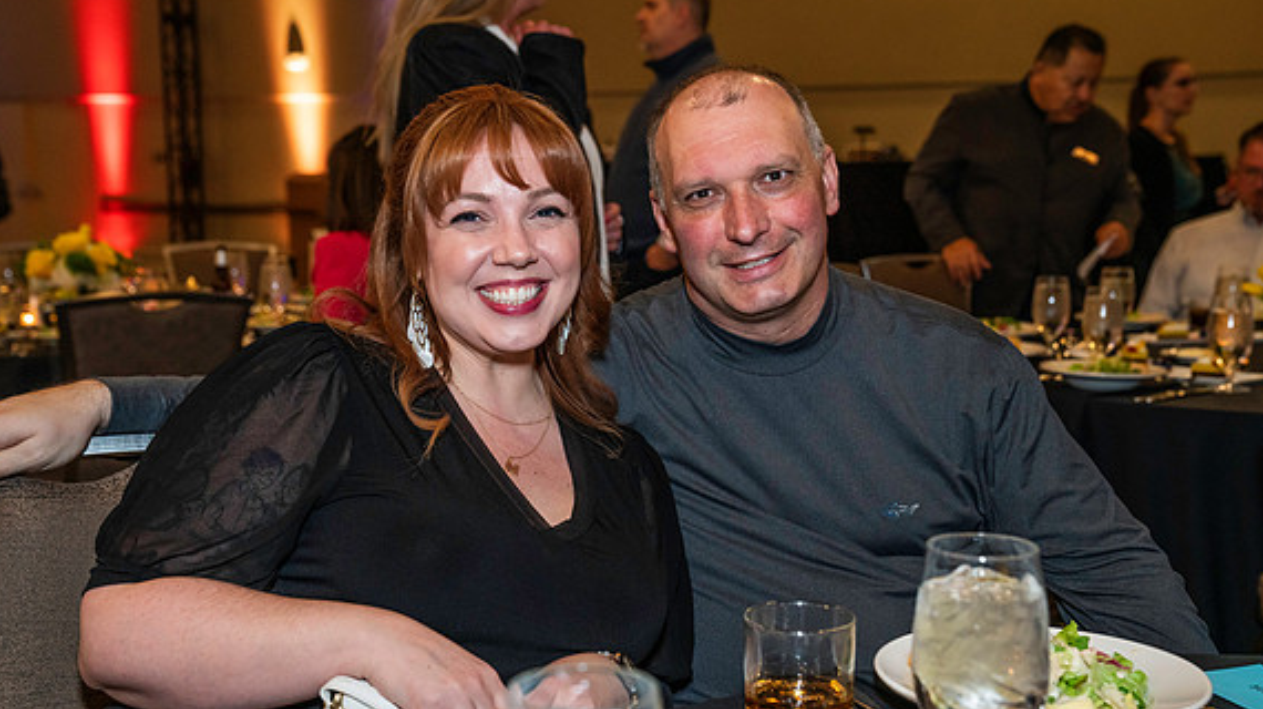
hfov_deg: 42.9
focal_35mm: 48
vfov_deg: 24.9
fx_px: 1607
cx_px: 627
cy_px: 360
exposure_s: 1/125
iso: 3200
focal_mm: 45
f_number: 4.5
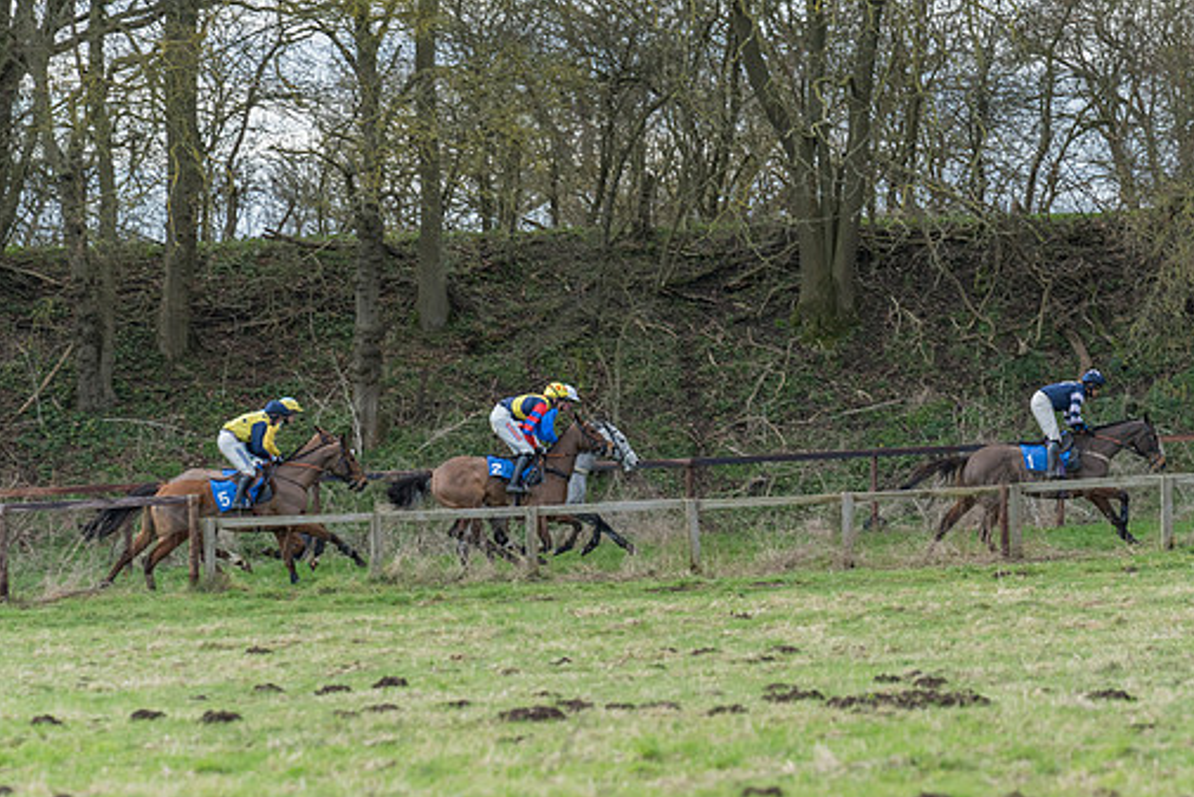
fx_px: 9853
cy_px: 320
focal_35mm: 297
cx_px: 716
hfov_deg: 6.9
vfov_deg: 4.6
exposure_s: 1/1000
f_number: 4
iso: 800
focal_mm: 200
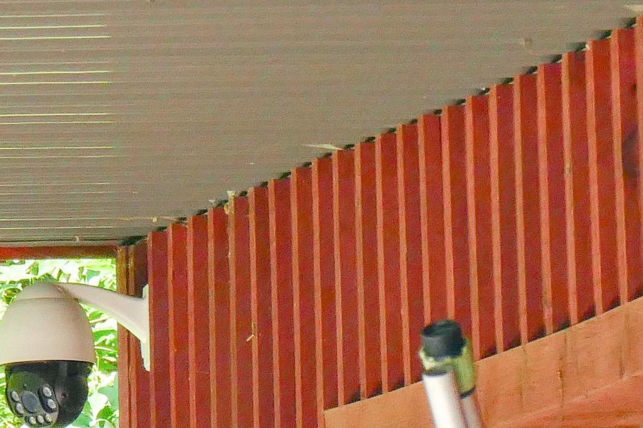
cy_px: 354
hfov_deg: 1.2
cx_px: 24
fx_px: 31451
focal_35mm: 1761
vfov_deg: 0.8
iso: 500
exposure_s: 1/125
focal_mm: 146
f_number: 8
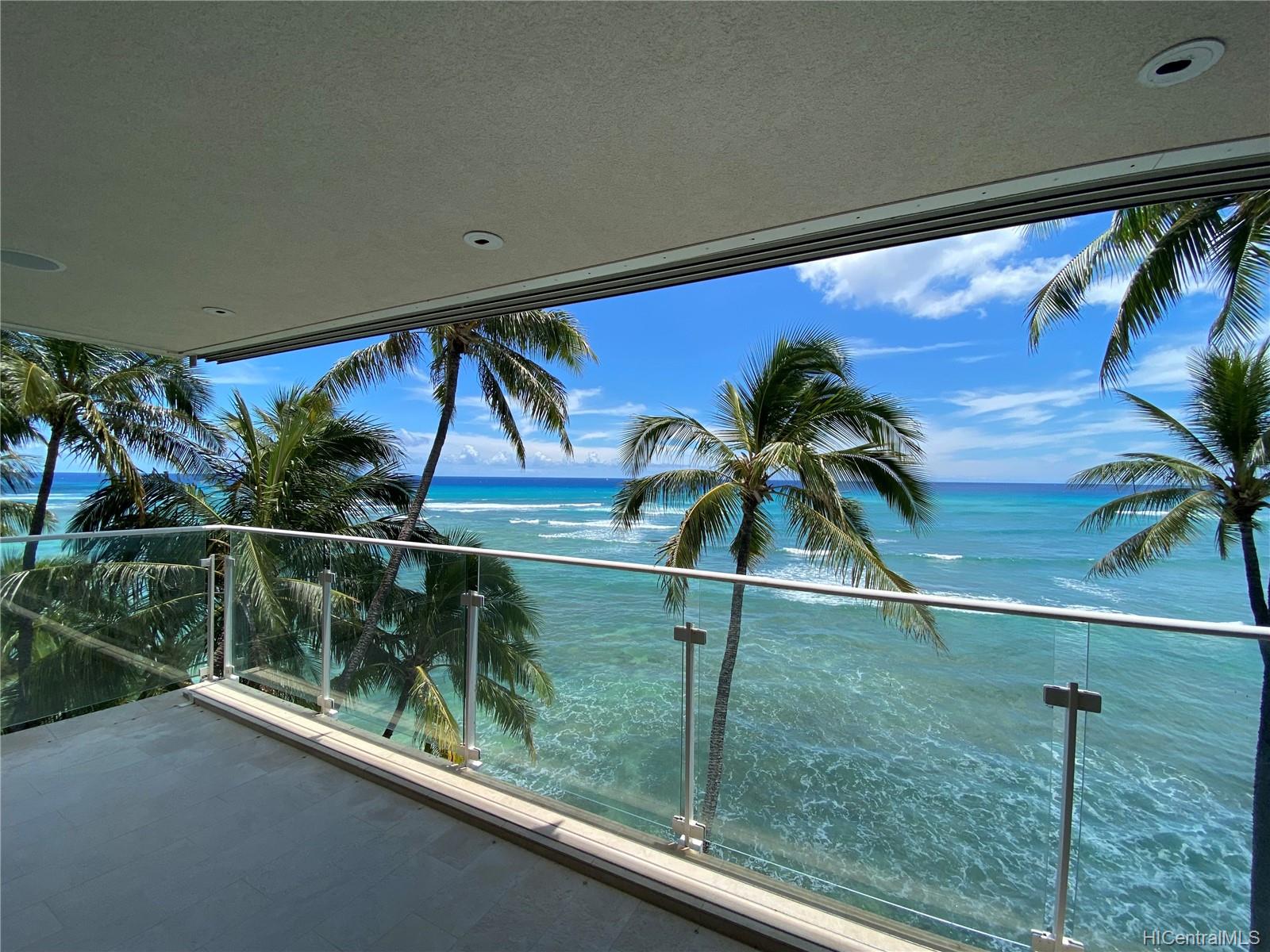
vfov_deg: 85.7
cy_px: 476
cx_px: 635
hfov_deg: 102.1
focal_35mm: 14
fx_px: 514
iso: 20
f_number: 2.4
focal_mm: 1.54
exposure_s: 1/1043
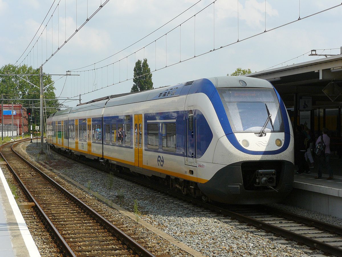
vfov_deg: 22.6
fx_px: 642
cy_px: 128
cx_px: 171
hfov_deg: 29.8
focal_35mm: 65
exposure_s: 1/500
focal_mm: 10.9
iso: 100
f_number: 6.3
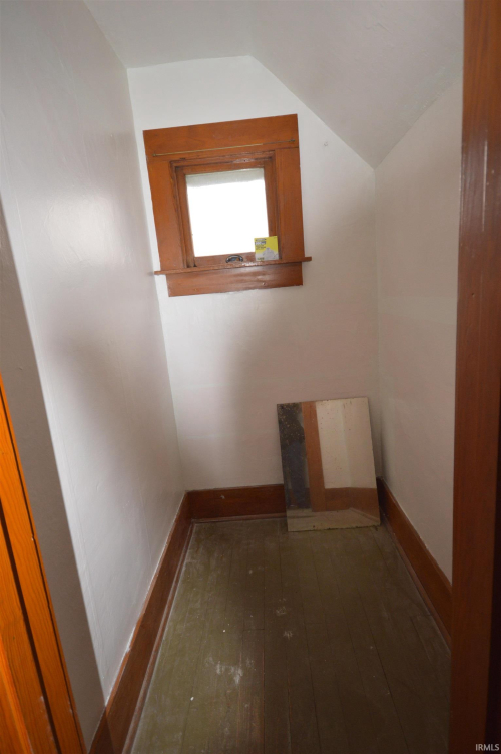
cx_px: 250
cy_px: 377
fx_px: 376
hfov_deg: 67.3
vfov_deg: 90.1
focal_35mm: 18
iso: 800
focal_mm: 12
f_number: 4.5
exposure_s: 1/60
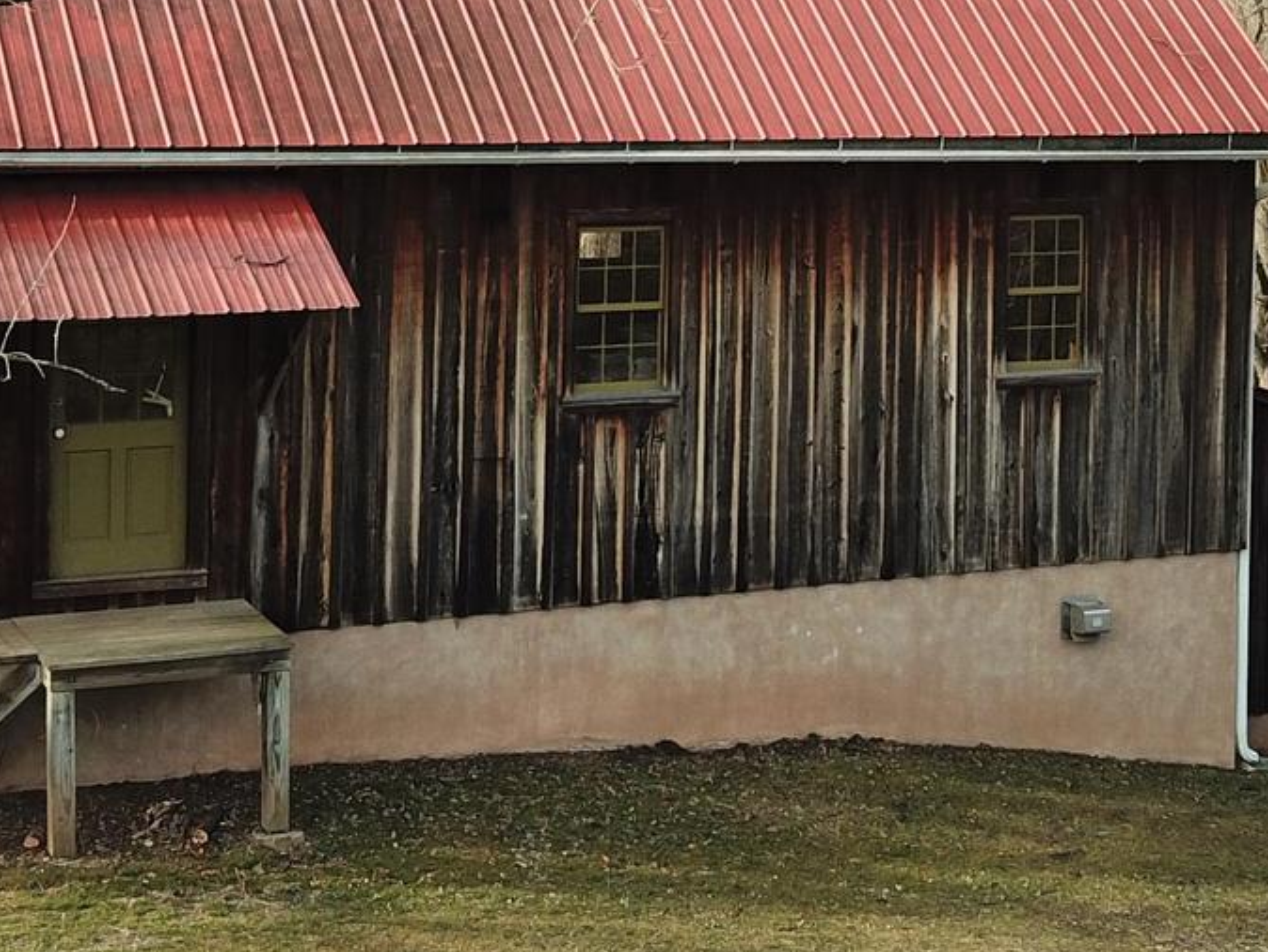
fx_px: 2895
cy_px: 24
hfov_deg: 24.6
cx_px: 860
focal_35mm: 79
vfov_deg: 18.2
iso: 147
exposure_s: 1/50
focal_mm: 4.73
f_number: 2.2
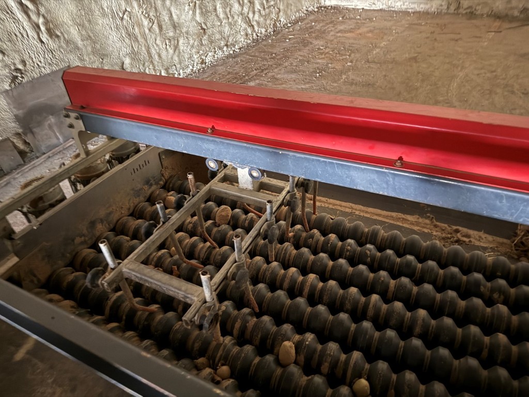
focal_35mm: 24
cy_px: 198
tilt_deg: -41.0
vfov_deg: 56.8
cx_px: 264
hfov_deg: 71.6
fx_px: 367
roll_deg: +7.5
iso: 1250
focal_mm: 6.76
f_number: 1.78
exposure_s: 1/9
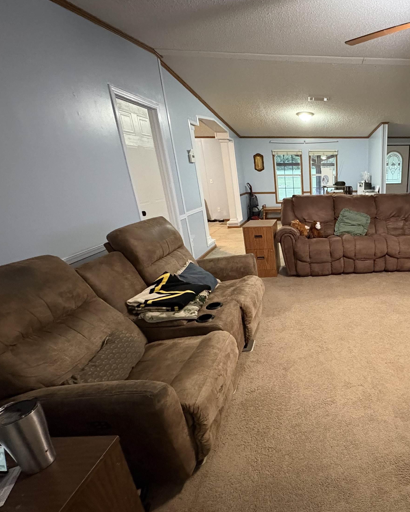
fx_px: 288
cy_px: 264
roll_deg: +1.7
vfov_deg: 83.2
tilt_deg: -17.9
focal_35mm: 19
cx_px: 338
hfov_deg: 63.6
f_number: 2.2
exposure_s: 1/40
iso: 1000
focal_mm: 2.22
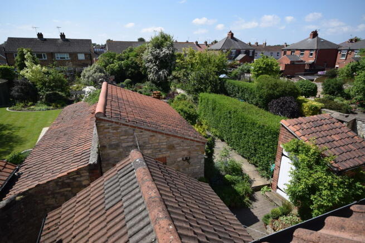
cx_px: 182
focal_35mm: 21
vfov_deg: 59.5
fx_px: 213
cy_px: 122
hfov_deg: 81.2
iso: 200
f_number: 9
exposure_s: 1/320
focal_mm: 14
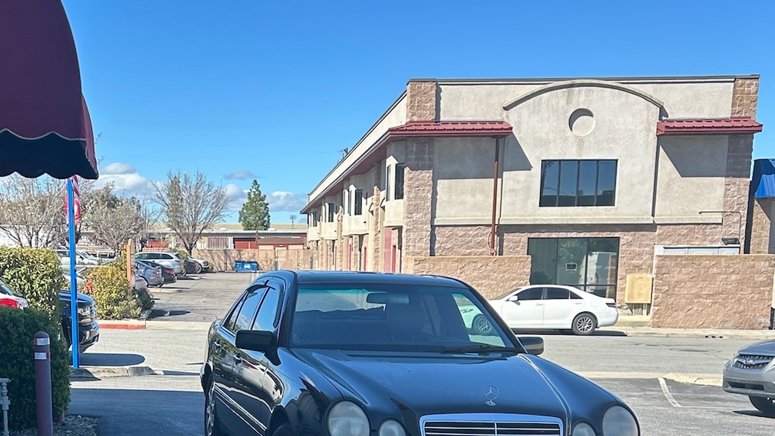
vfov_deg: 21.6
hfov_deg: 38.6
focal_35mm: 53
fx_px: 1089
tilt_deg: -11.5
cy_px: 461
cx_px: 240
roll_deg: +2.4
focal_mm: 5.7
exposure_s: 1/2123
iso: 50
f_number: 1.5
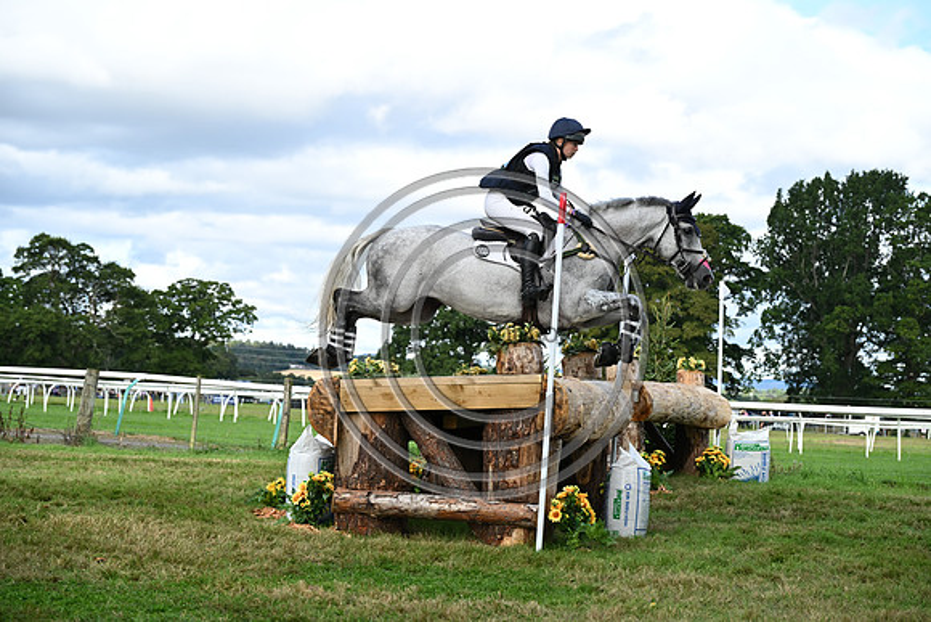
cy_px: 311
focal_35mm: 64
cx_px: 466
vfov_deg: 21.3
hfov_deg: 31.4
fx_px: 1655
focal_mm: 64
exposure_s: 1/1250
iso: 400
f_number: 4.5
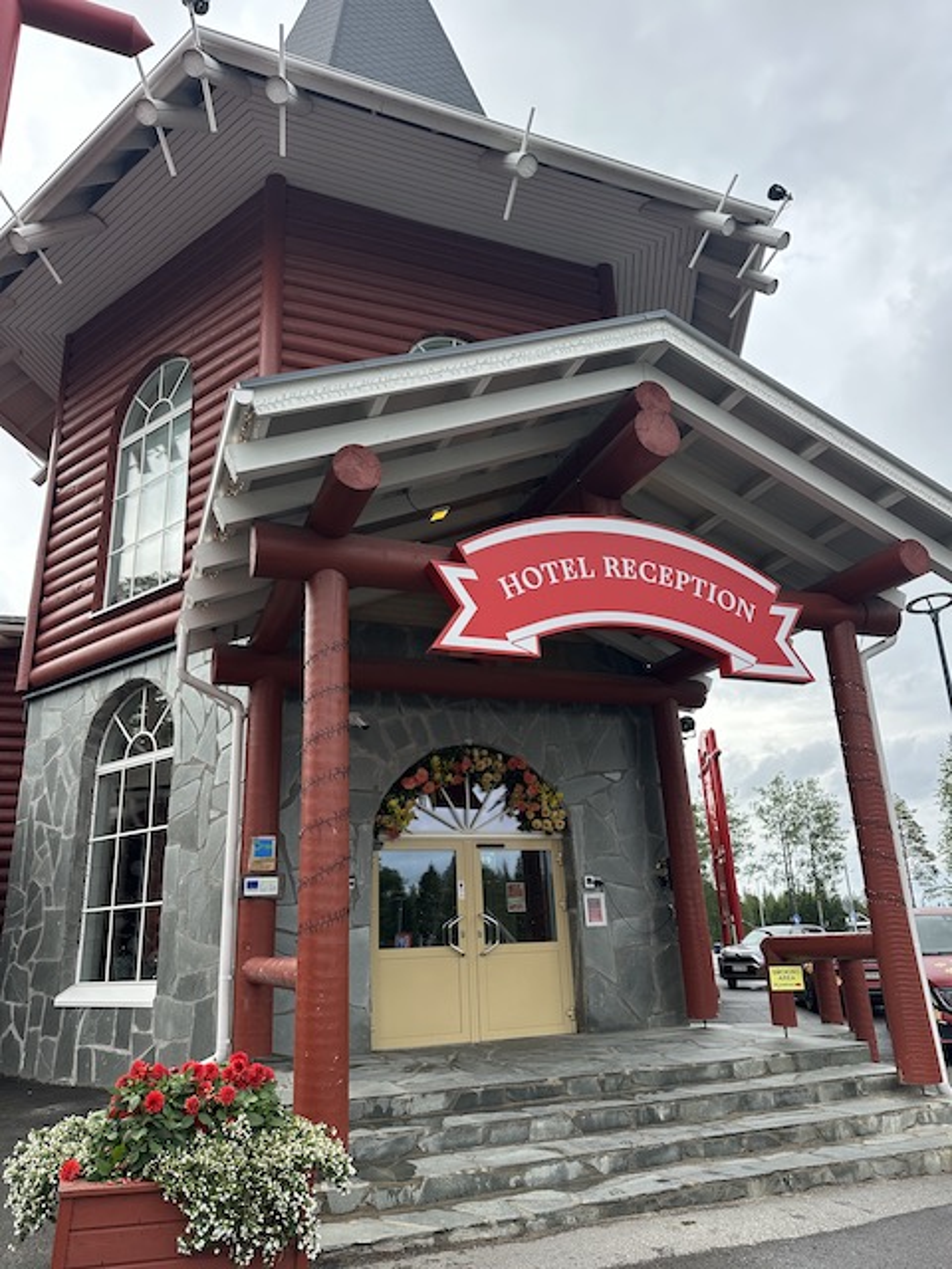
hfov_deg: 56.8
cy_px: 634
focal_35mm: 24
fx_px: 880
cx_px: 476
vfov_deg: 71.6
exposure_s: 1/962
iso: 80
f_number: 1.78
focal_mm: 6.86
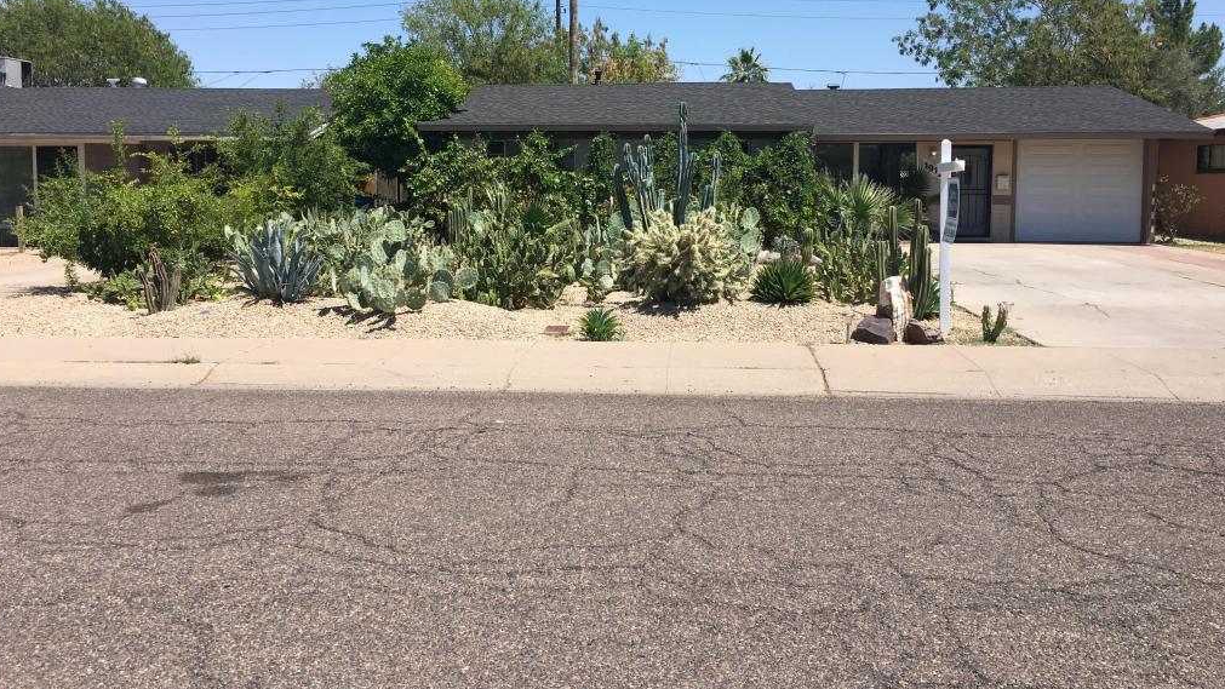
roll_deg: +0.6
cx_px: 607
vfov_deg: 36.5
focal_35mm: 32
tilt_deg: -2.7
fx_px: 1040
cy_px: 262
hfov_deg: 61.0
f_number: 2.2
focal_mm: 4.15
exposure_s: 1/1538
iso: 25
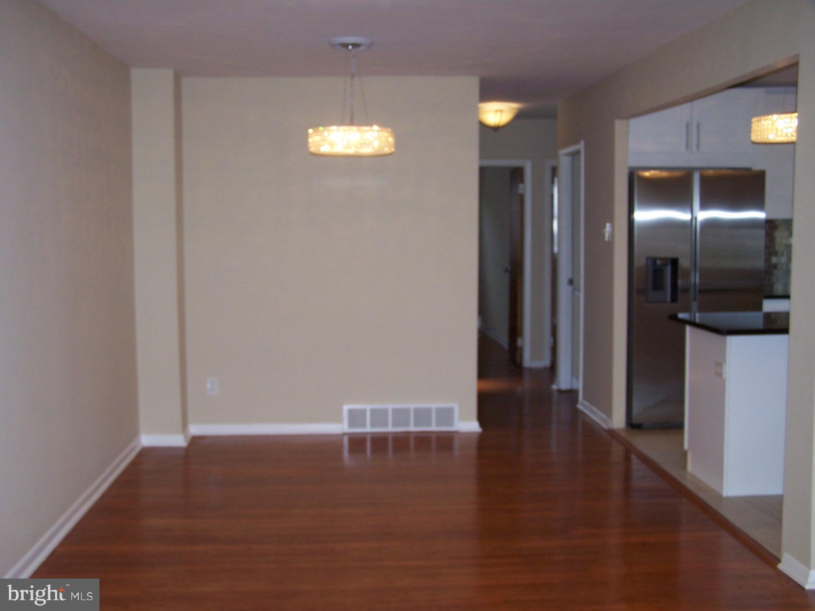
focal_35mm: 43
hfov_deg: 43.9
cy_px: 306
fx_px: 1012
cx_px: 408
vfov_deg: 33.6
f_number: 2.8
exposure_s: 1/60
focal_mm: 7.1
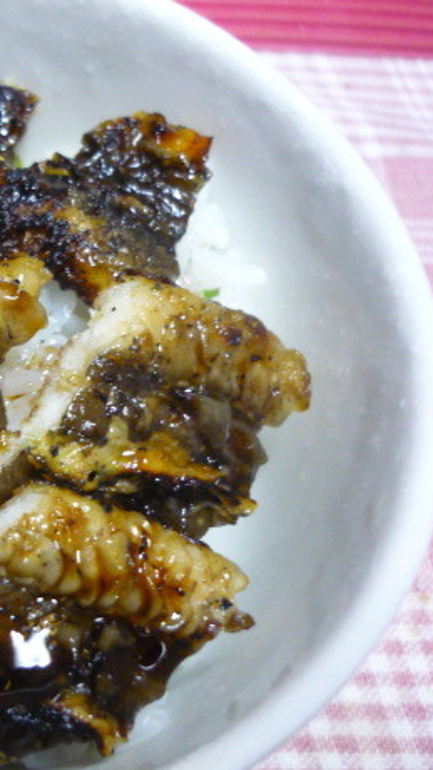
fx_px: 1020
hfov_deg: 22.1
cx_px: -94
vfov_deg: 41.3
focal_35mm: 50
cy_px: 385
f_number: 2.8
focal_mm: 5.5
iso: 400
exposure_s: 1/30
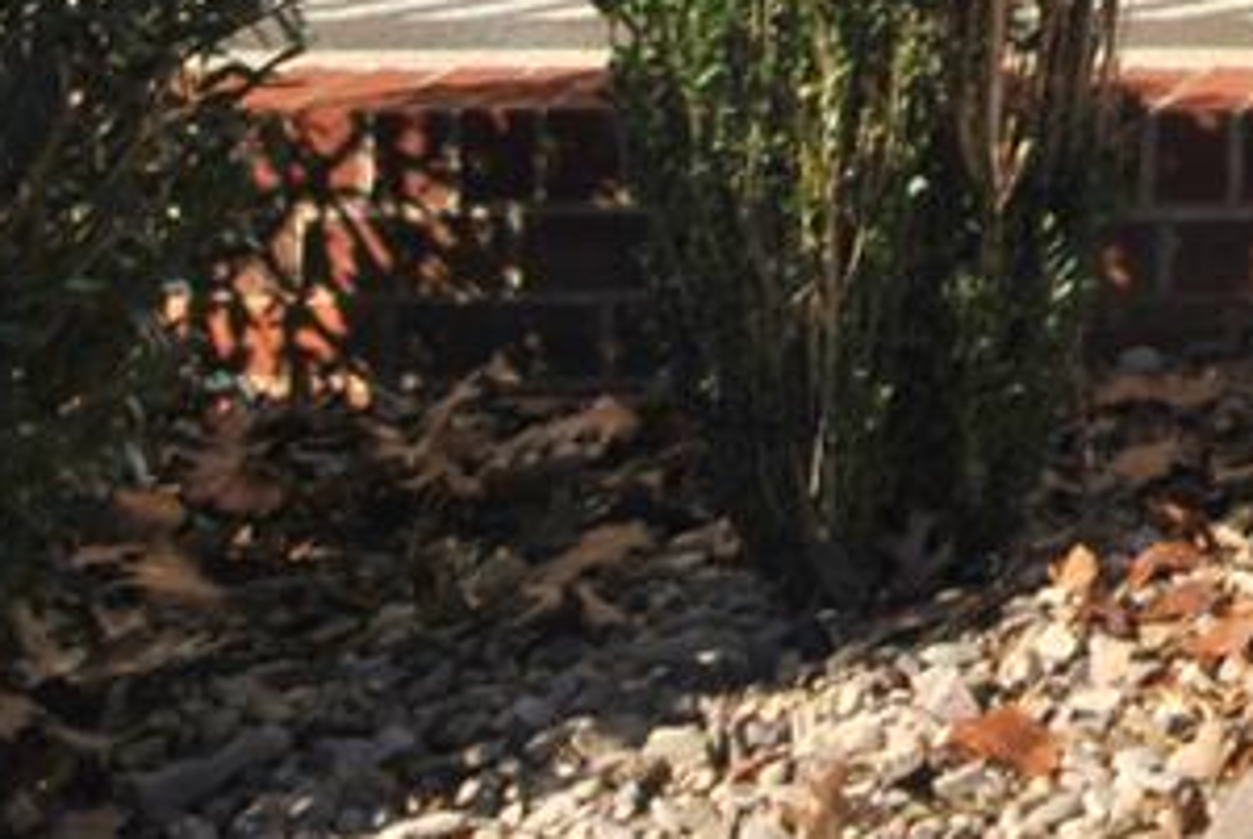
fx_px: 5228
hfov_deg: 11.9
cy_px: -1104
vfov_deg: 8.5
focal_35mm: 150
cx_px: 2644
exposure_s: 1/320
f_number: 9
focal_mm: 20
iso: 100
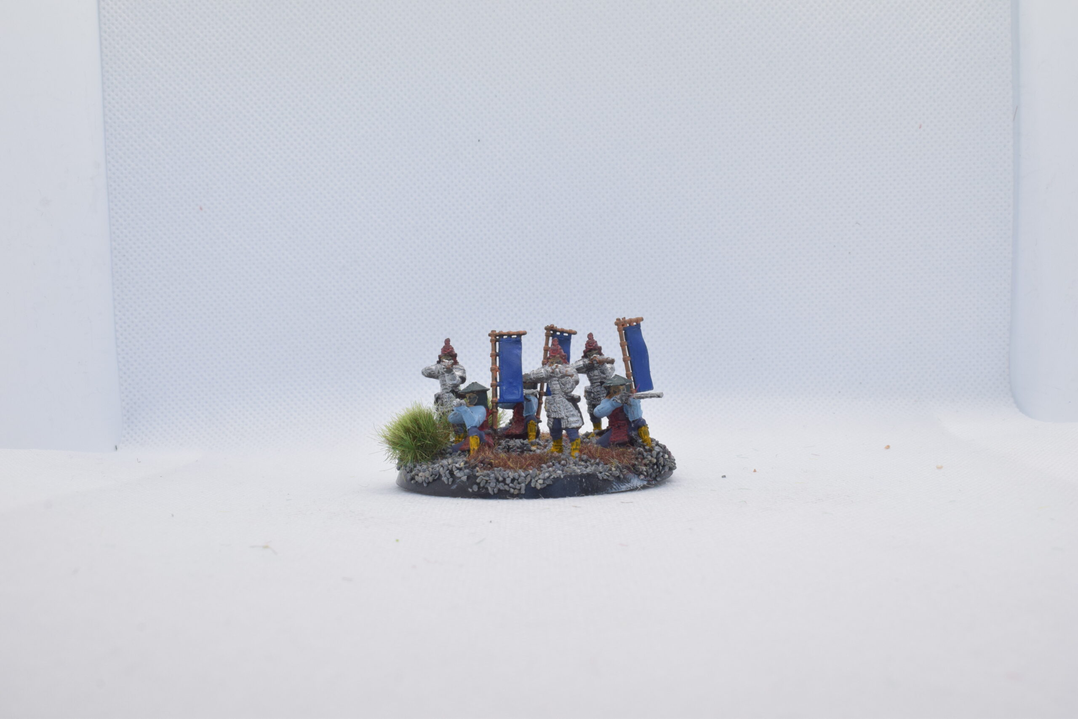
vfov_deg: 31.9
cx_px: 539
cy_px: 360
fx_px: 1258
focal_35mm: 42
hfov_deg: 46.4
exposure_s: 1/60
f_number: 16
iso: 800
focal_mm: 28
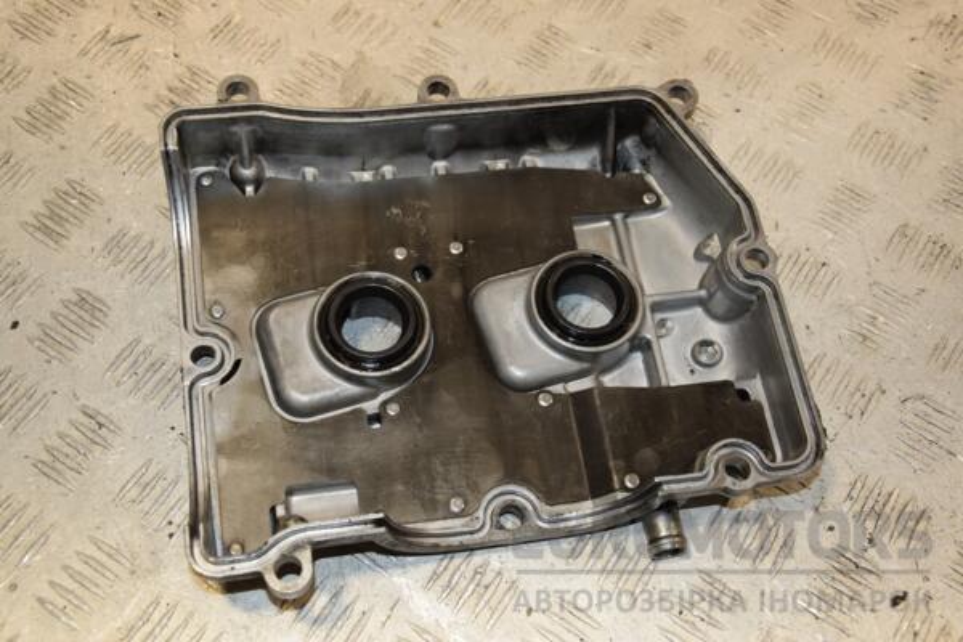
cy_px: 321
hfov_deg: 41.1
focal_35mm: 48
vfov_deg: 28.1
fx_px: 1284
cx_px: 482
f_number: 5.6
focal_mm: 32
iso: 800
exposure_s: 1/200
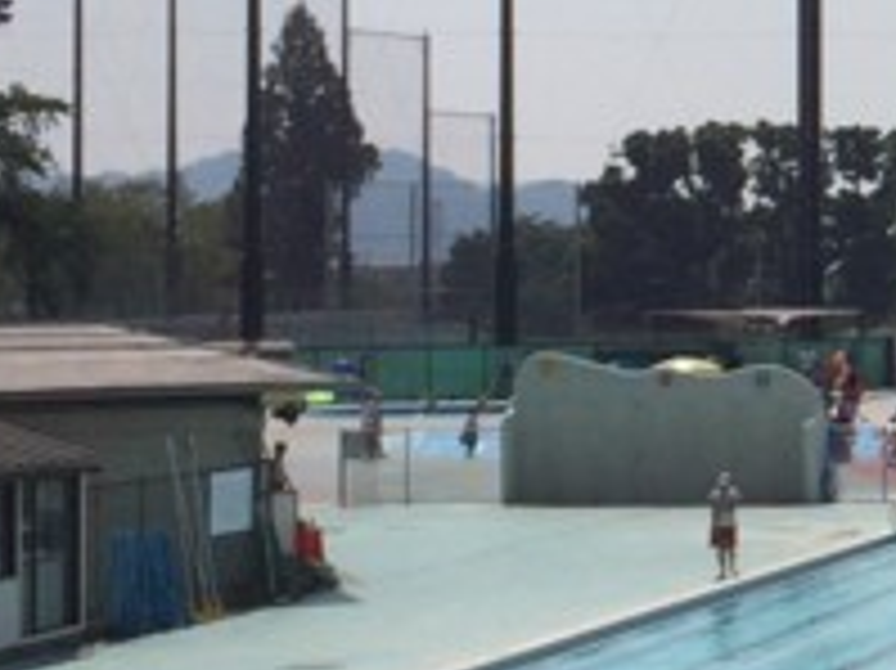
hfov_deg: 12.5
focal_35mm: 149
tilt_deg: -2.3
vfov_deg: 9.9
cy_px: 135
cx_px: 1391
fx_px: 3854
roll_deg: +1.7
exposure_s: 1/6849
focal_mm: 4.15
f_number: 2.2
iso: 32
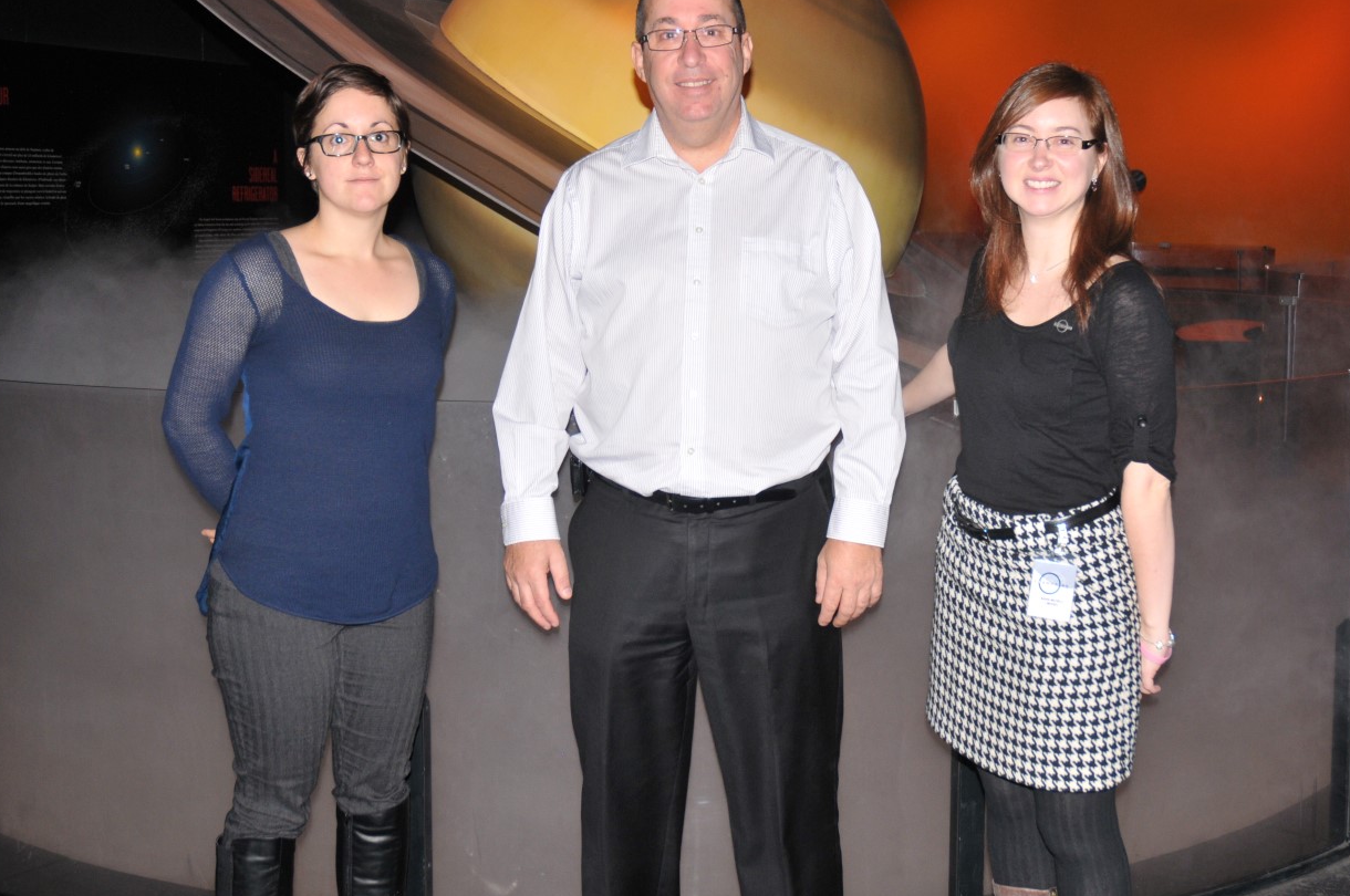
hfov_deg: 41.1
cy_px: 311
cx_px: 779
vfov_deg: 27.9
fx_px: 1798
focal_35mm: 48
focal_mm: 24
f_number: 4
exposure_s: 1/60
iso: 400
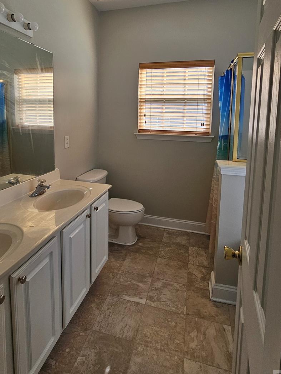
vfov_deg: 82.7
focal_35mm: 19
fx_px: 206
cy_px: 136
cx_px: 132
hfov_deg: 68.6
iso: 100
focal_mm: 2.2
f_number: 2.2
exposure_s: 1/207
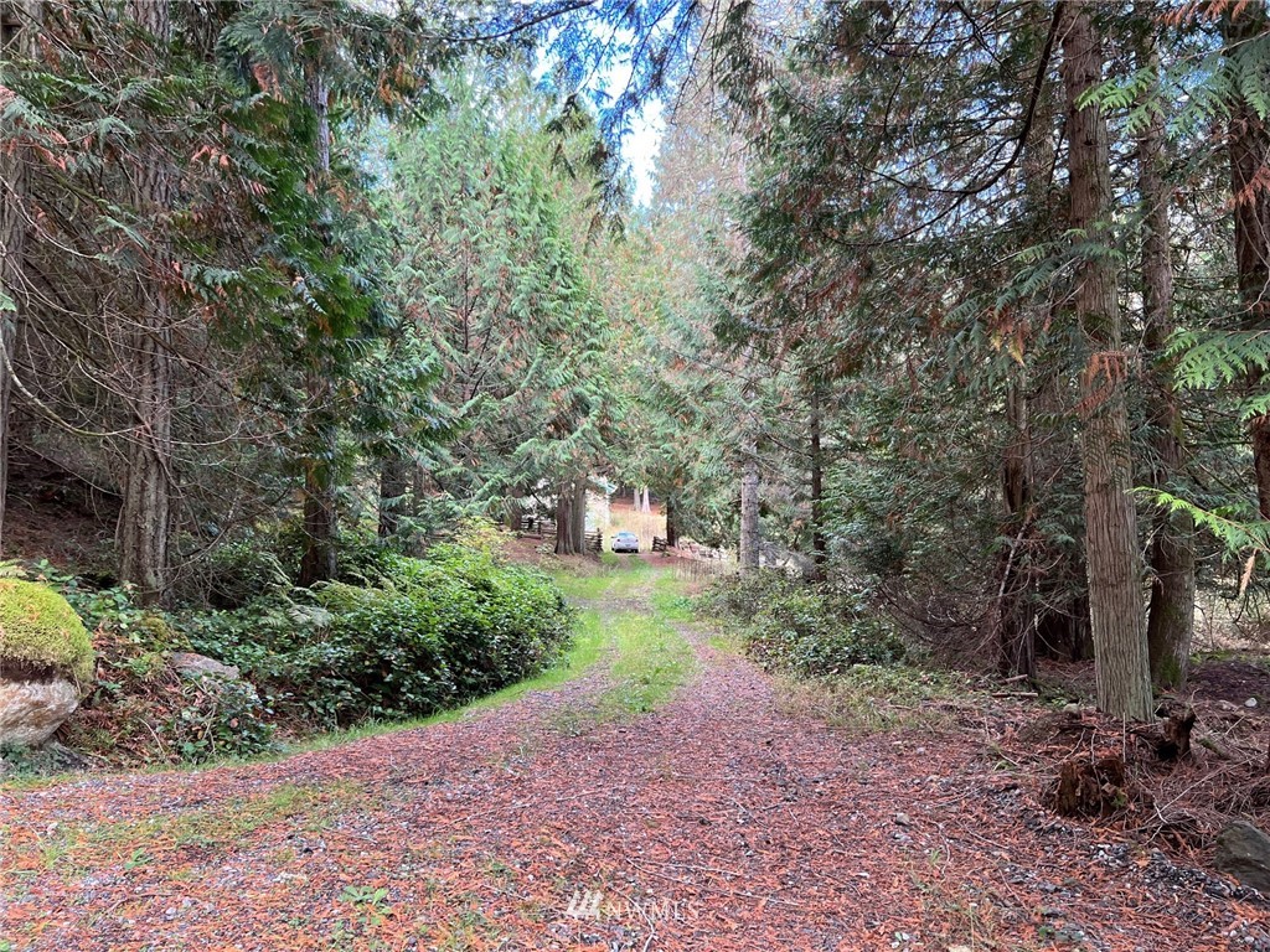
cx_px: 635
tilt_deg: -1.1
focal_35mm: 26
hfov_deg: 67.3
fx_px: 954
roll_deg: +1.0
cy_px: 476
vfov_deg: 53.1
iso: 125
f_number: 1.5
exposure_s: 1/121
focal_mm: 5.7
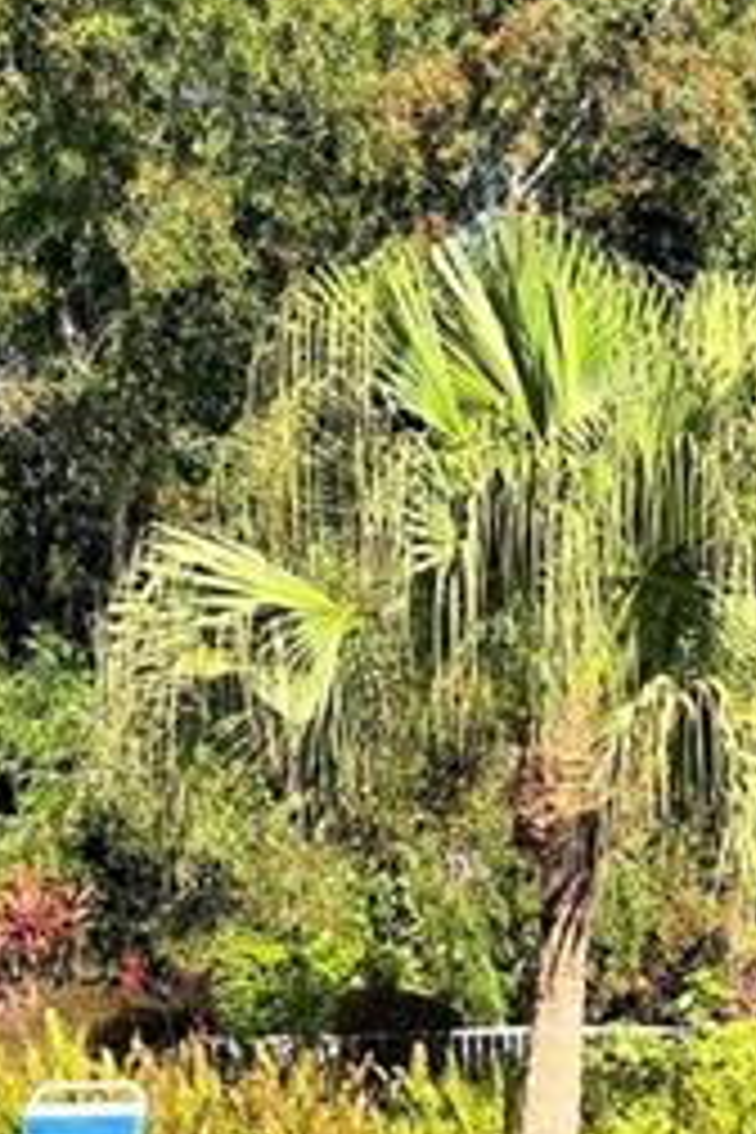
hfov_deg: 17.7
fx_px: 2394
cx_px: 684
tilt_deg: -2.4
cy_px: 1080
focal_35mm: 76
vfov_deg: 25.6
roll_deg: +0.3
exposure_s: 1/3145
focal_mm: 6.76
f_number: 1.78
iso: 100
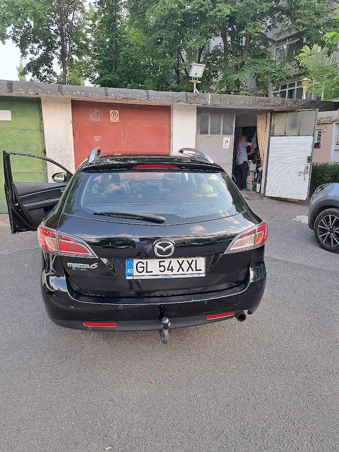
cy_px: 226
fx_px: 313
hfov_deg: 56.8
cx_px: 170
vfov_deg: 71.6
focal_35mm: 24
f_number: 1.8
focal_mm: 5.23
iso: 50
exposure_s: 1/100
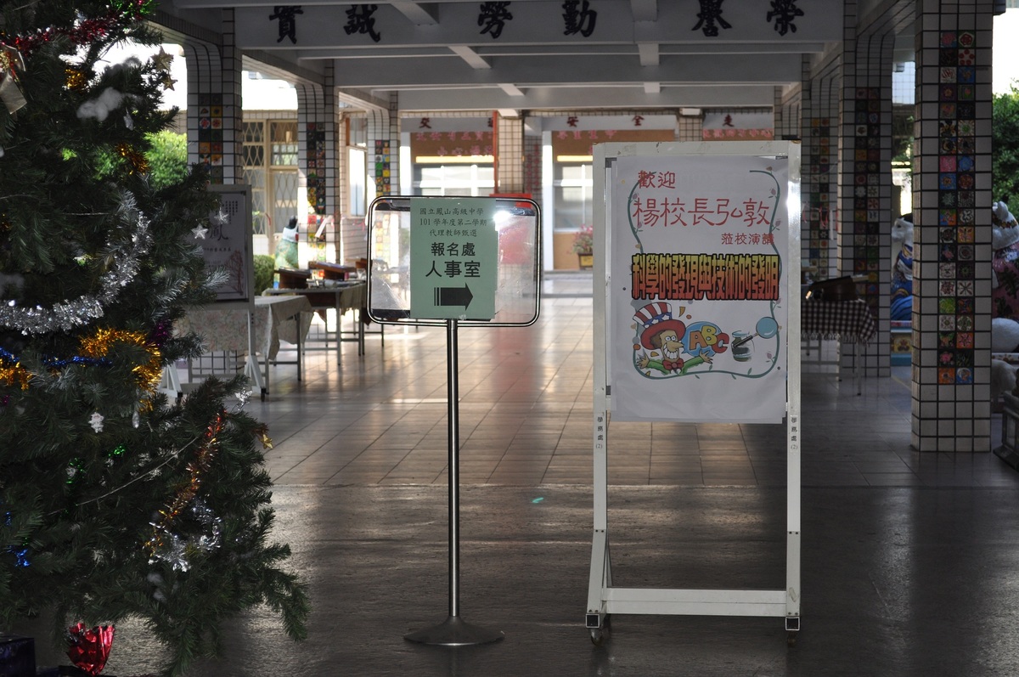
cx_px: 510
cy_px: 338
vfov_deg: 16.5
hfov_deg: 24.6
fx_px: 2332
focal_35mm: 82
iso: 400
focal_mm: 55
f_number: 5.6
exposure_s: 1/160
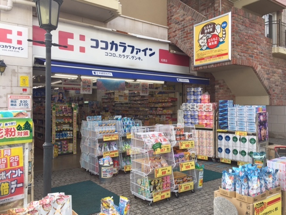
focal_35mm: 29
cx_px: 143
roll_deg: -0.2
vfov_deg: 48.2
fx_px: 240
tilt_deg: +1.2
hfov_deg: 61.7
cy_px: 108
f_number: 2.2
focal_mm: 4.15
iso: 32
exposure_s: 1/565
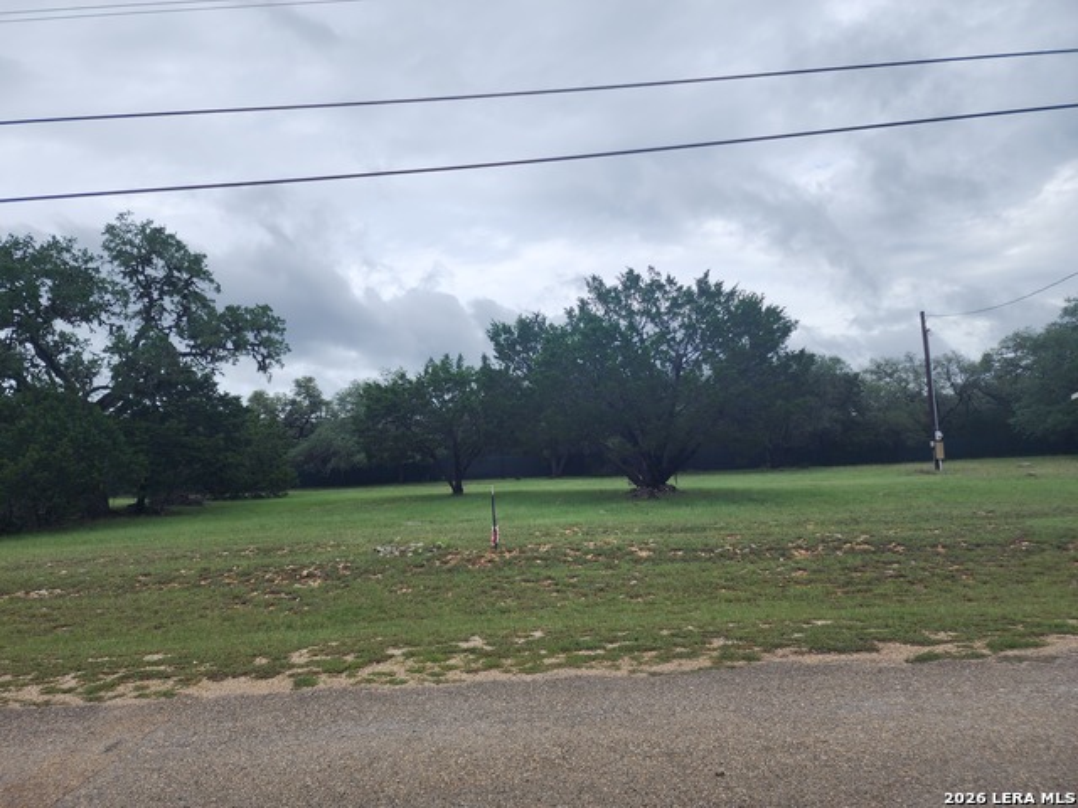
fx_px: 716
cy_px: 404
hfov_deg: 73.9
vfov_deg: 58.9
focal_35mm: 23
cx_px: 539
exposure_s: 1/1148
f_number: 1.8
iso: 12
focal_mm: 6.4
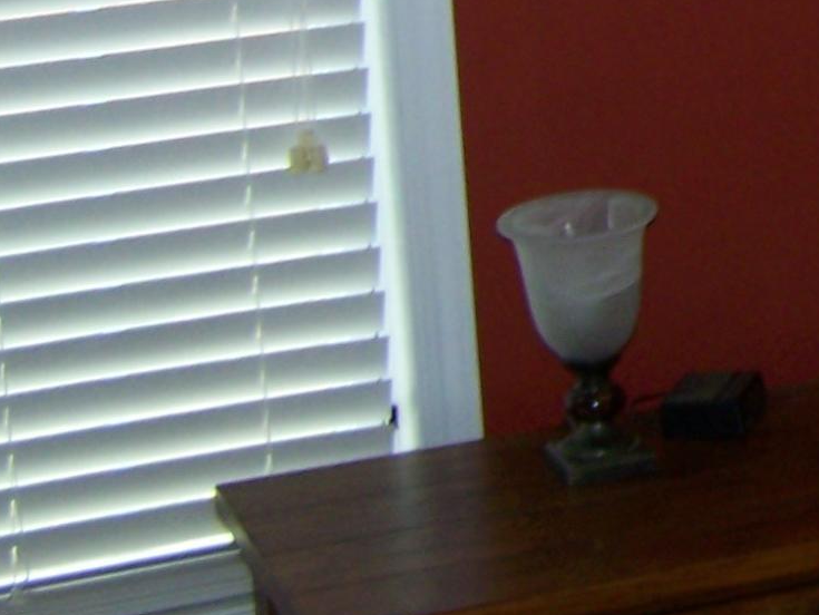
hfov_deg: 11.7
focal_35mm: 155
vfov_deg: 9.2
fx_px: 3669
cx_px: 1490
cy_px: -453
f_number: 2.8
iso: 80
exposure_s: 1/60
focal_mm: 6.3
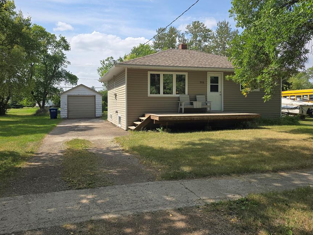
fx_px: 244
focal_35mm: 27
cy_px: 107
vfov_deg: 51.3
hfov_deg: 65.2
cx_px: 145
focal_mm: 6.3
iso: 12
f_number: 1.7
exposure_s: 1/621
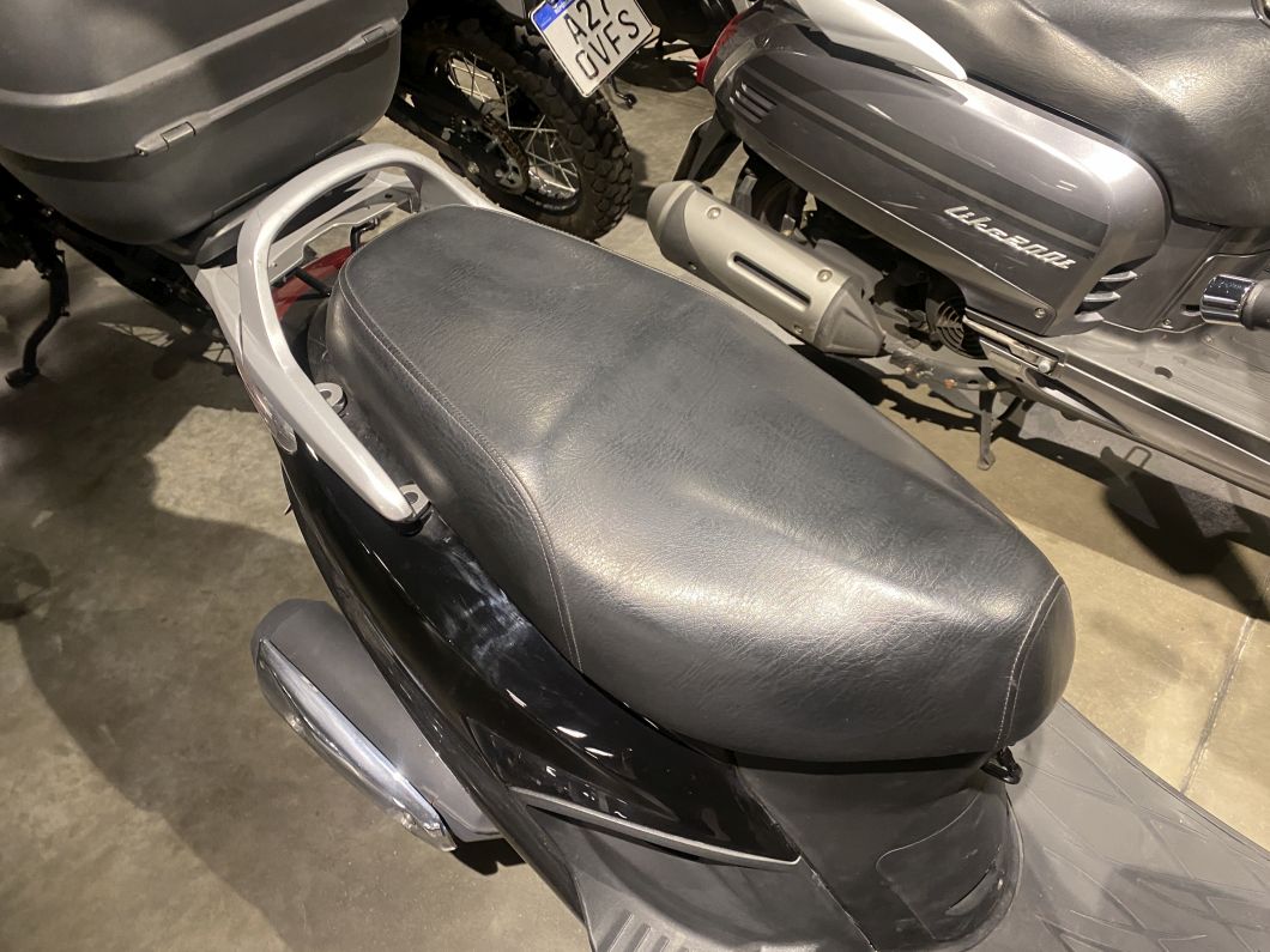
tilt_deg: -43.2
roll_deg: +9.1
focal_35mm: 26
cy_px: 476
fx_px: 954
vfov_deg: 53.1
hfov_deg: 67.3
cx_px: 635
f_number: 1.8
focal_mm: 4.25
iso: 200
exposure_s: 1/50
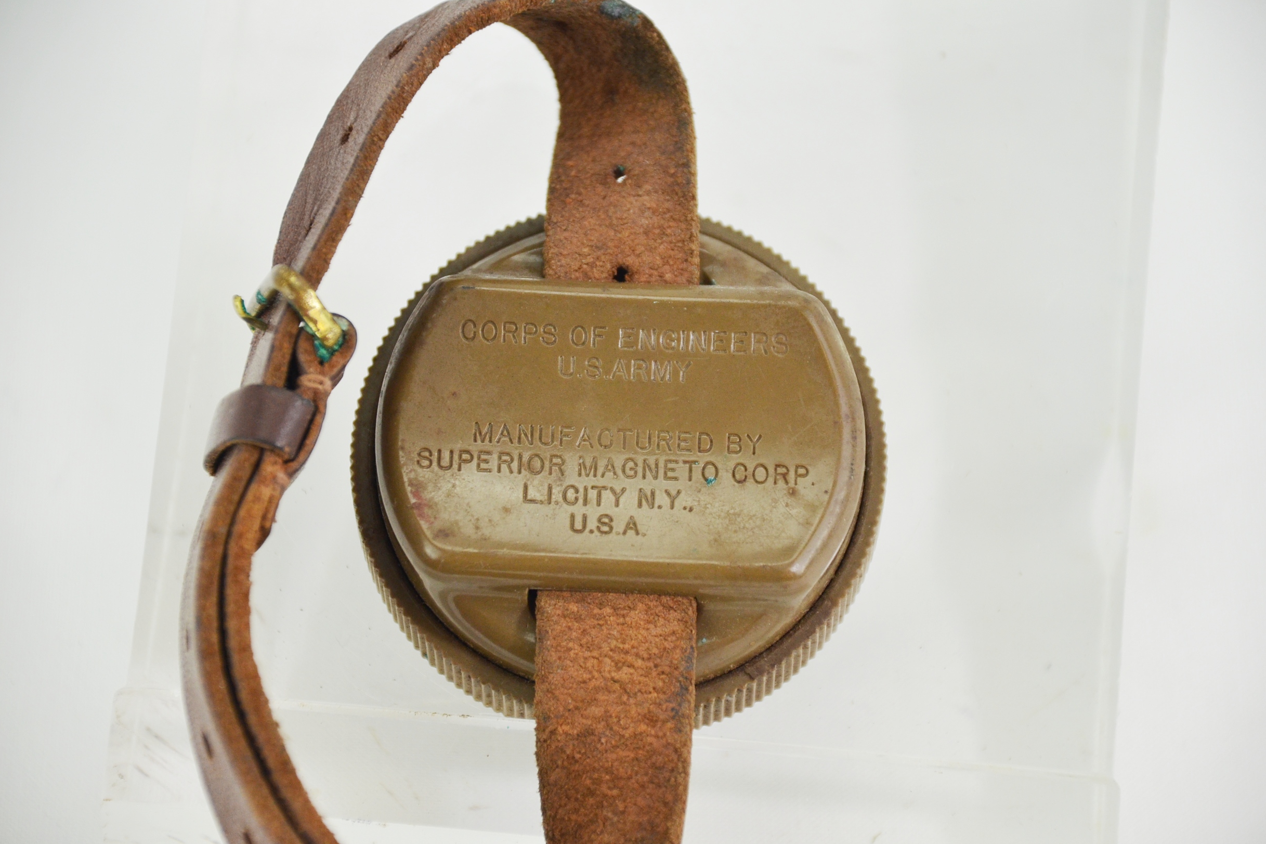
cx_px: 635
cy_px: 421
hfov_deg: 10.1
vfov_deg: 6.7
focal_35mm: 205
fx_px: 7191
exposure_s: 1/250
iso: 800
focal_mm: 135
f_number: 5.6
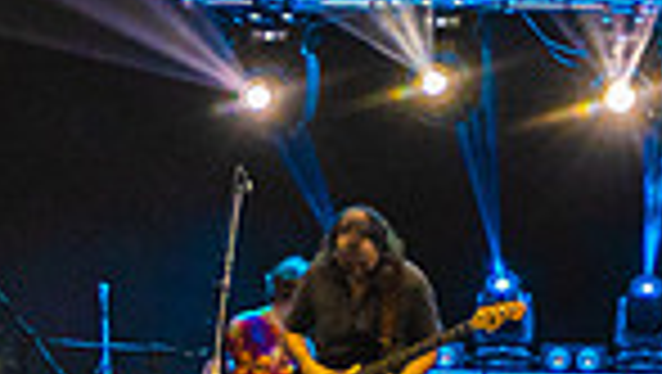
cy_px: 20
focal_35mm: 174
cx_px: 685
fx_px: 3057
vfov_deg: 7.0
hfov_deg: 12.2
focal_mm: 28
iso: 3200
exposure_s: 1/60
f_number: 2.8
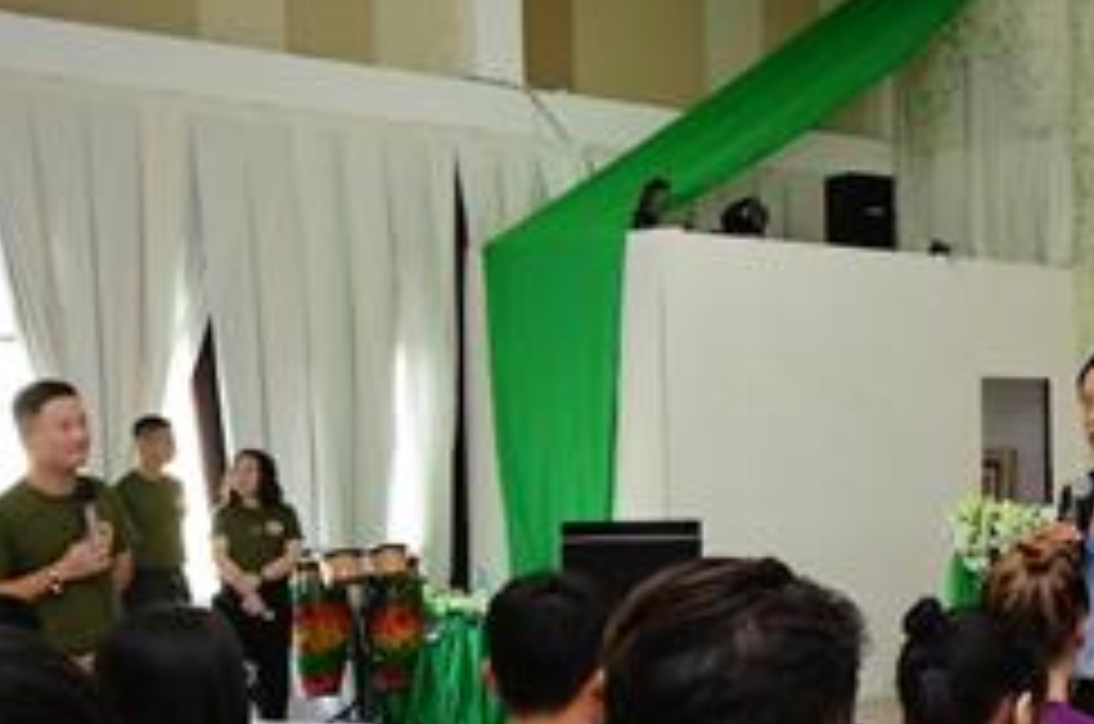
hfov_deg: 22.0
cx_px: 1126
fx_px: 2699
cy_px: 519
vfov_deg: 15.2
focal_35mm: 89
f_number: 5
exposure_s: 1/80
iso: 4000
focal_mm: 24
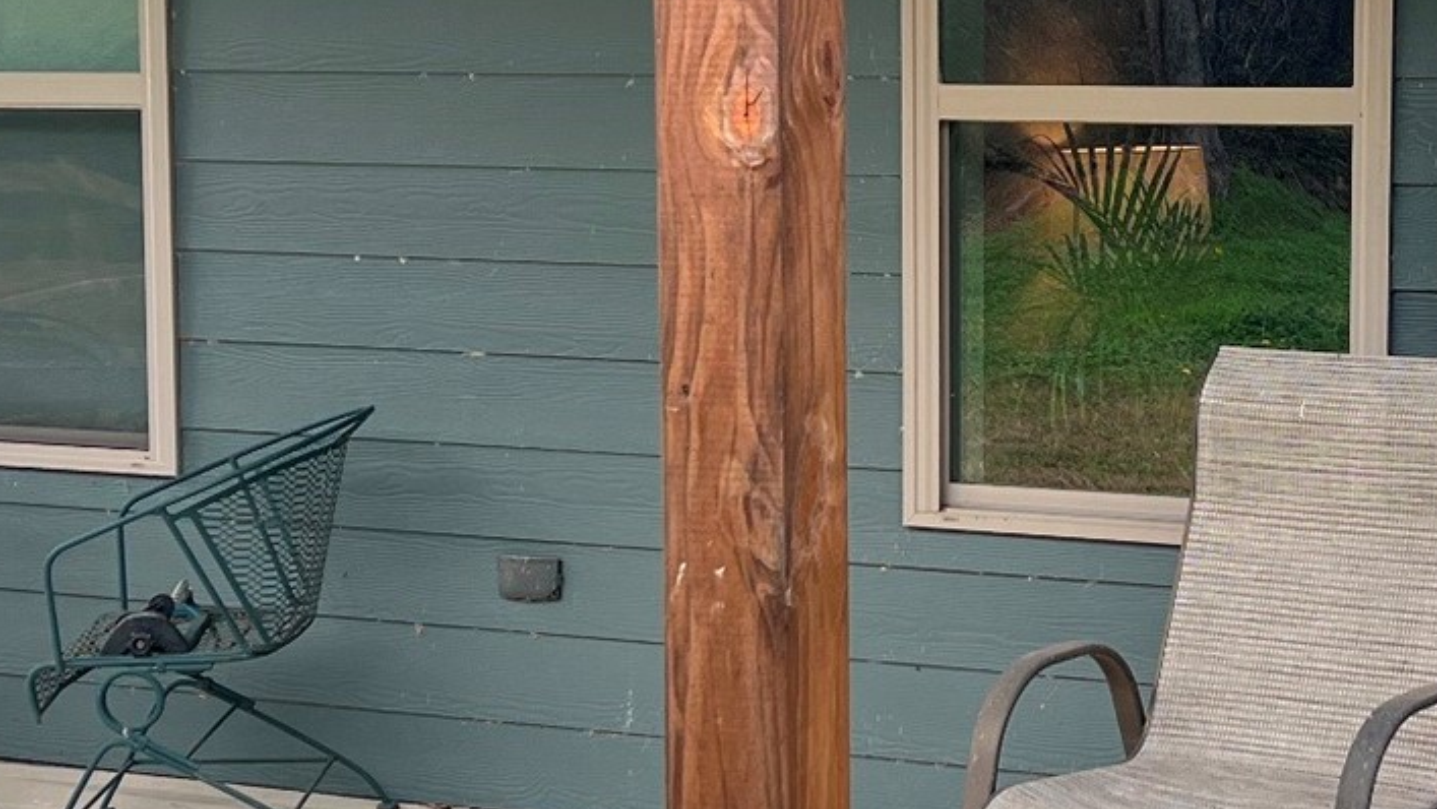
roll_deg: -0.1
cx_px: 1076
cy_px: 363
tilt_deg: -5.2
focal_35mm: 82
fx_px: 3125
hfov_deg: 25.6
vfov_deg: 14.7
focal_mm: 5.7
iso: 50
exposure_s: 1/635
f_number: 1.5
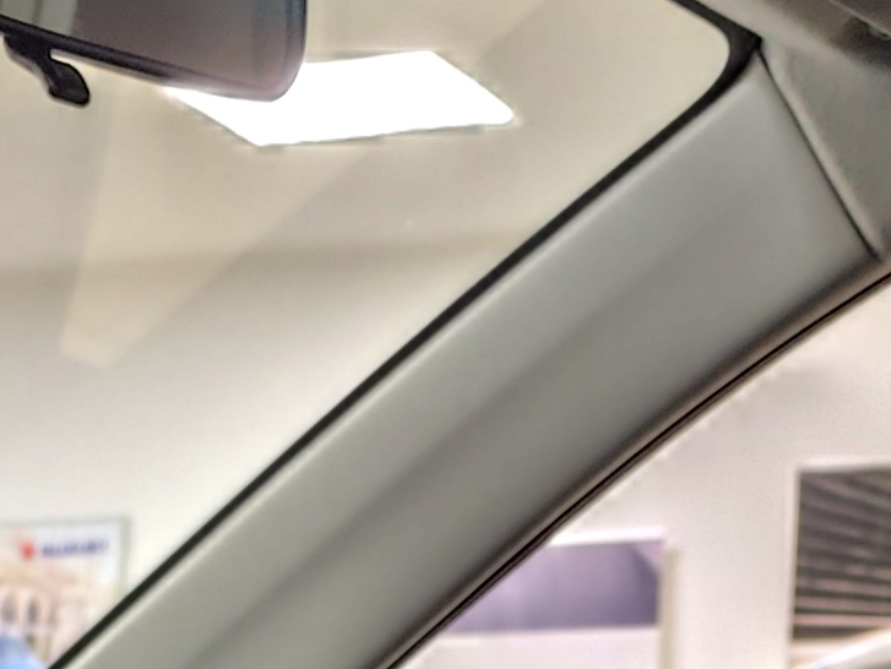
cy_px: 1686
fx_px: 3322
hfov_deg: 15.0
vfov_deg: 9.9
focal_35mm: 129
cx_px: -9
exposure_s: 1/25
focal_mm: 6.19
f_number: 1.65
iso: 1600
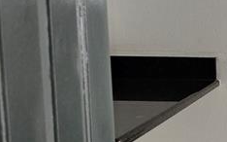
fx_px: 773
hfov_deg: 14.3
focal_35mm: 125
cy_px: 115
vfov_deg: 10.4
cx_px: 433
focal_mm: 6.3
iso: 50
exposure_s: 1/60
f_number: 1.7
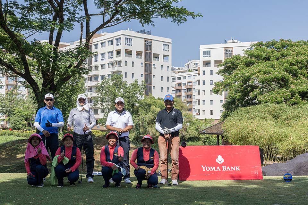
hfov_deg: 54.4
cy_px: 102
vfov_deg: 37.9
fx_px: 299
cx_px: 154
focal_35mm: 35
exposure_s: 1/800
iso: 360
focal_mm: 35
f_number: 8
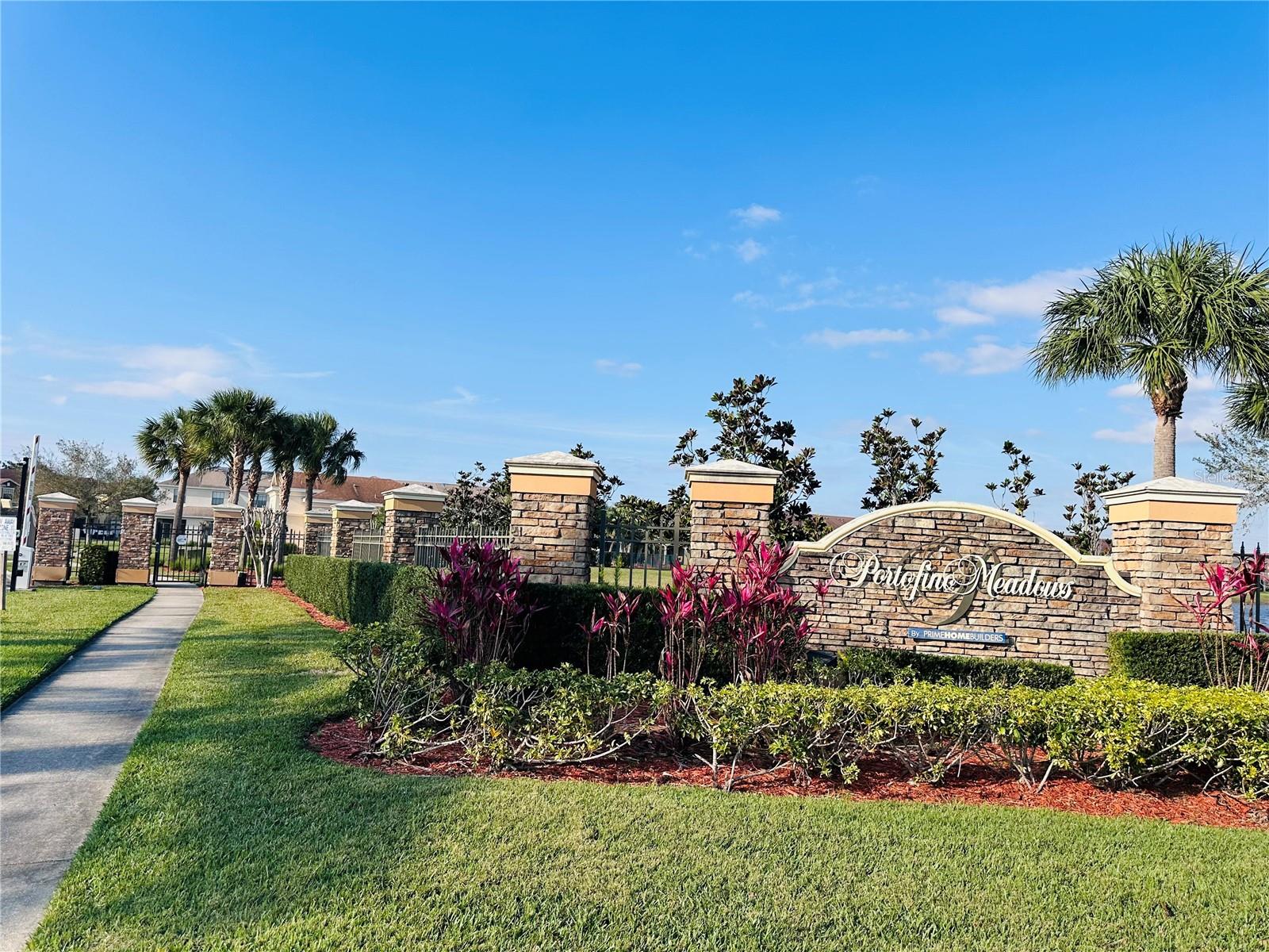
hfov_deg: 71.6
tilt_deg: +5.0
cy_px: 476
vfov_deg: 56.8
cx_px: 634
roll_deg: -2.8
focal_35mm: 24
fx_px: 880
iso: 80
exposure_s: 1/4348
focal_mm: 6.86
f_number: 1.78
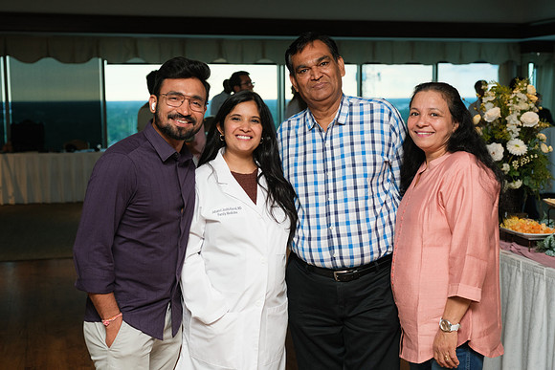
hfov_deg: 41.1
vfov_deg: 28.1
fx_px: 740
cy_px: 185
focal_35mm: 48
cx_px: 278
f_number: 2.8
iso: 640
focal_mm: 32.1
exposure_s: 1/250
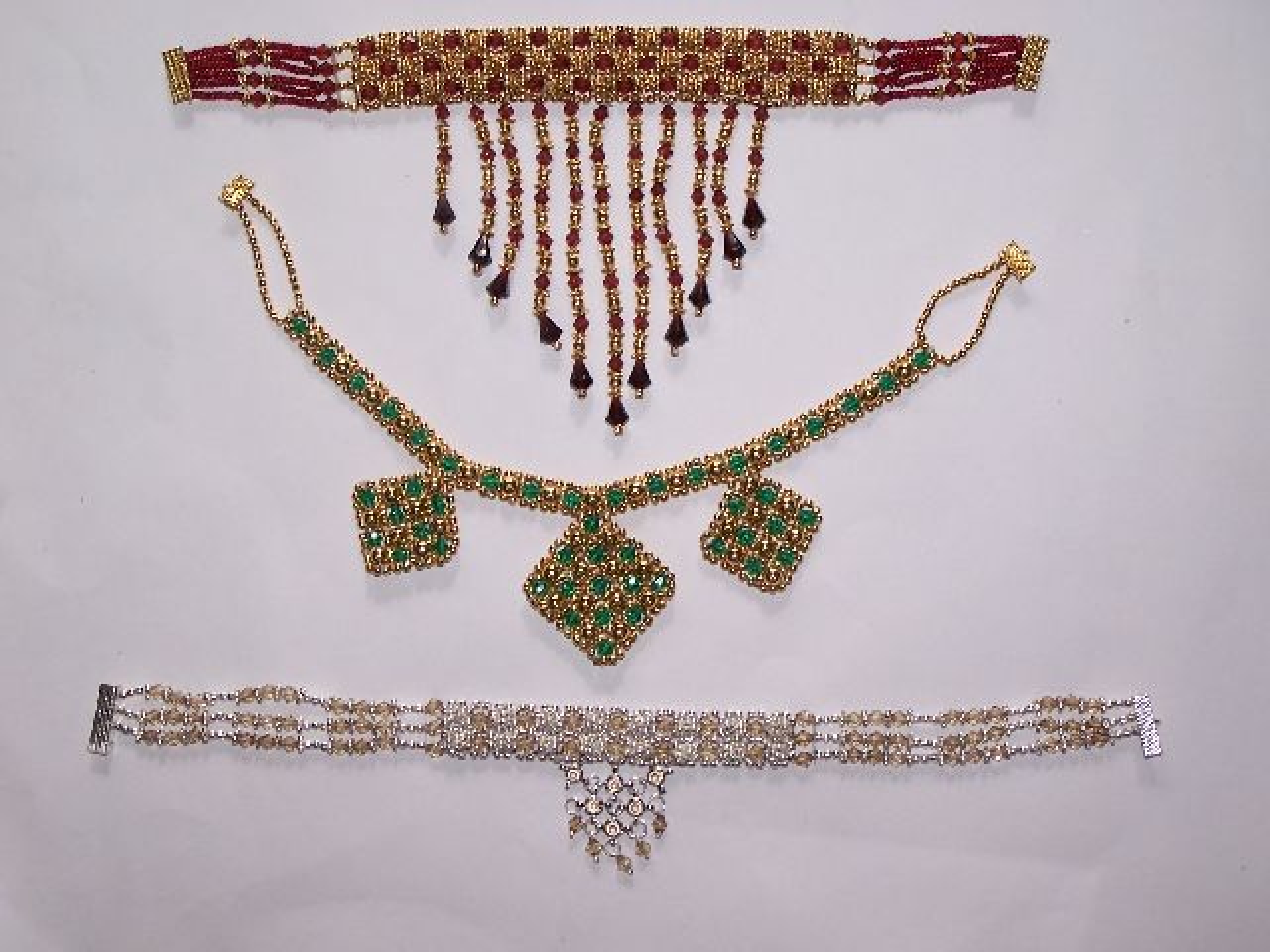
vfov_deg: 21.9
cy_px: 476
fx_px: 2458
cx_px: 635
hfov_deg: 29.0
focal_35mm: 67
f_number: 3.2
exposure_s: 1/30
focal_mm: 11.1
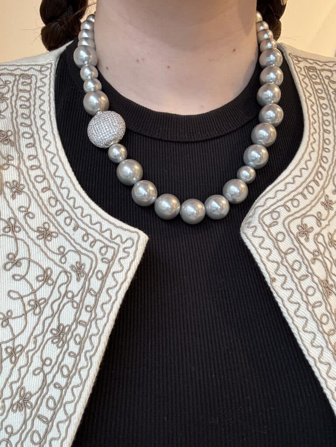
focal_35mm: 30
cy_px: 224
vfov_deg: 60.0
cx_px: 168
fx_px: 388
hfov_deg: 46.8
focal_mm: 2.69
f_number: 1.9
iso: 50
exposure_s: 1/50
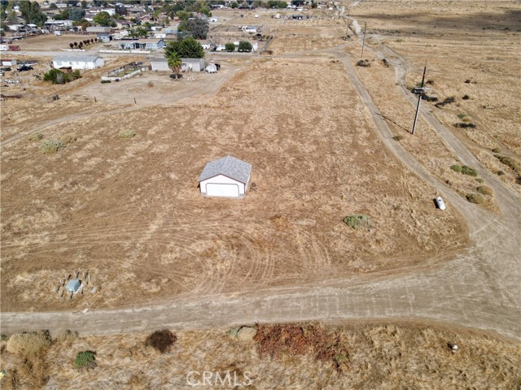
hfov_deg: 71.6
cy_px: 195
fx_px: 361
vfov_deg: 56.8
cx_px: 260
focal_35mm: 24
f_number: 2.8
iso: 100
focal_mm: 4.5
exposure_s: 1/320
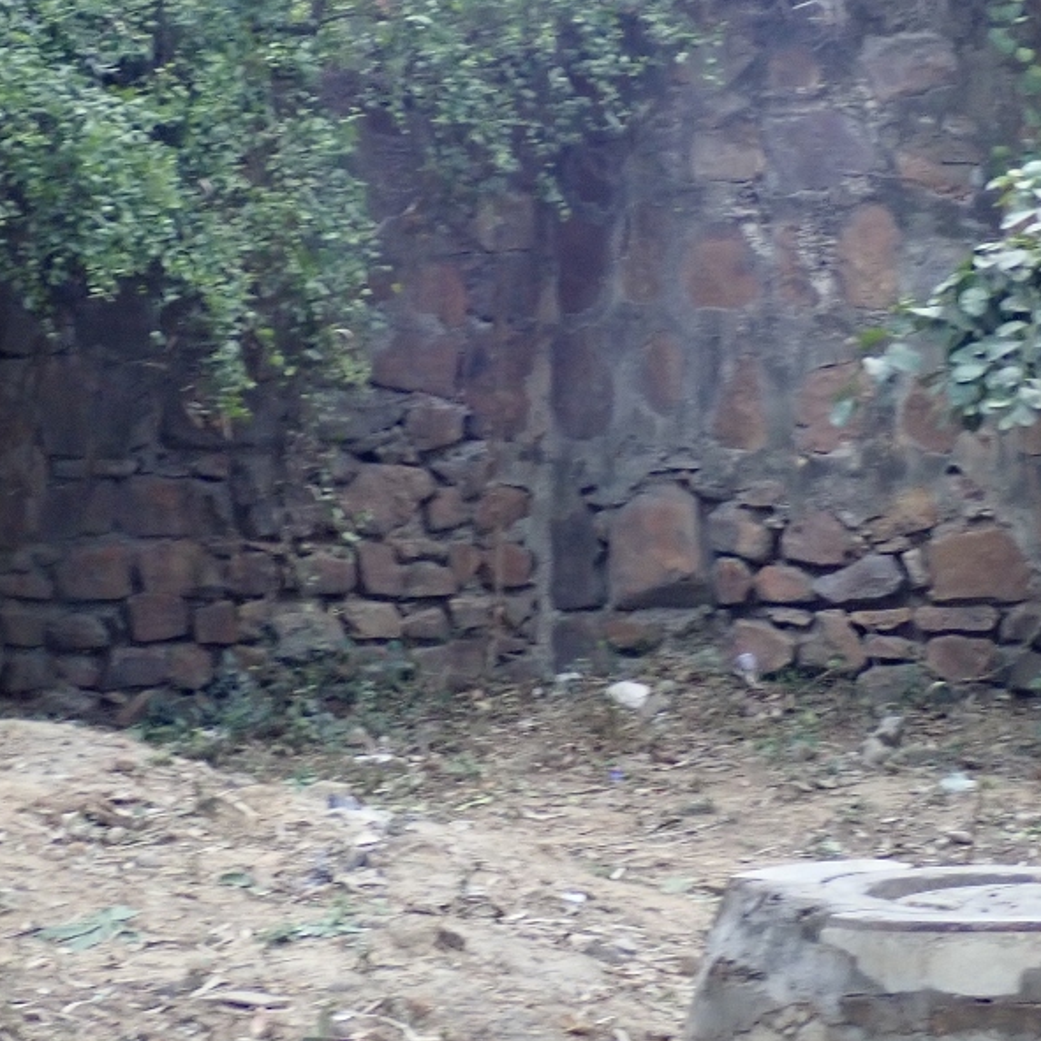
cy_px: 163
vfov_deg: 15.7
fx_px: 3743
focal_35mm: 110
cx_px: 583
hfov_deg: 15.8
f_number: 3.2
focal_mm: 8.99
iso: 500
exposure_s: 1/50
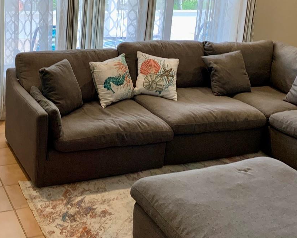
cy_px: 60
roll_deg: -1.8
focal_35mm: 49
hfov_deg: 37.2
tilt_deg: -8.2
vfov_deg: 30.3
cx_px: 76
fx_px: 431
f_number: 1.8
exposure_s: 1/60
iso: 50
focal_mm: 4.25
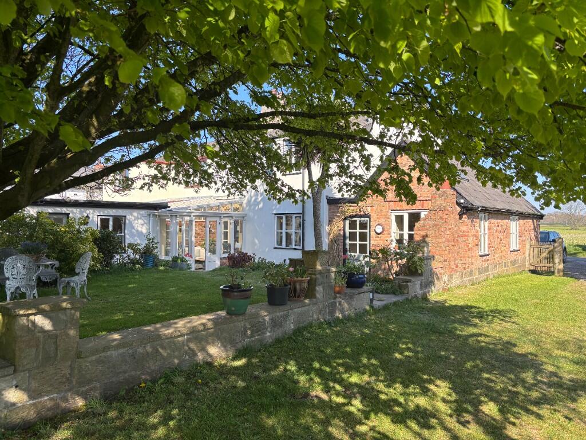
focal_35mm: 26
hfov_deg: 67.3
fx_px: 440
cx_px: 293
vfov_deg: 53.1
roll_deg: -1.3
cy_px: 220
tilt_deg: +0.7
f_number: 1.6
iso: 50
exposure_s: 1/865
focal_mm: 5.96
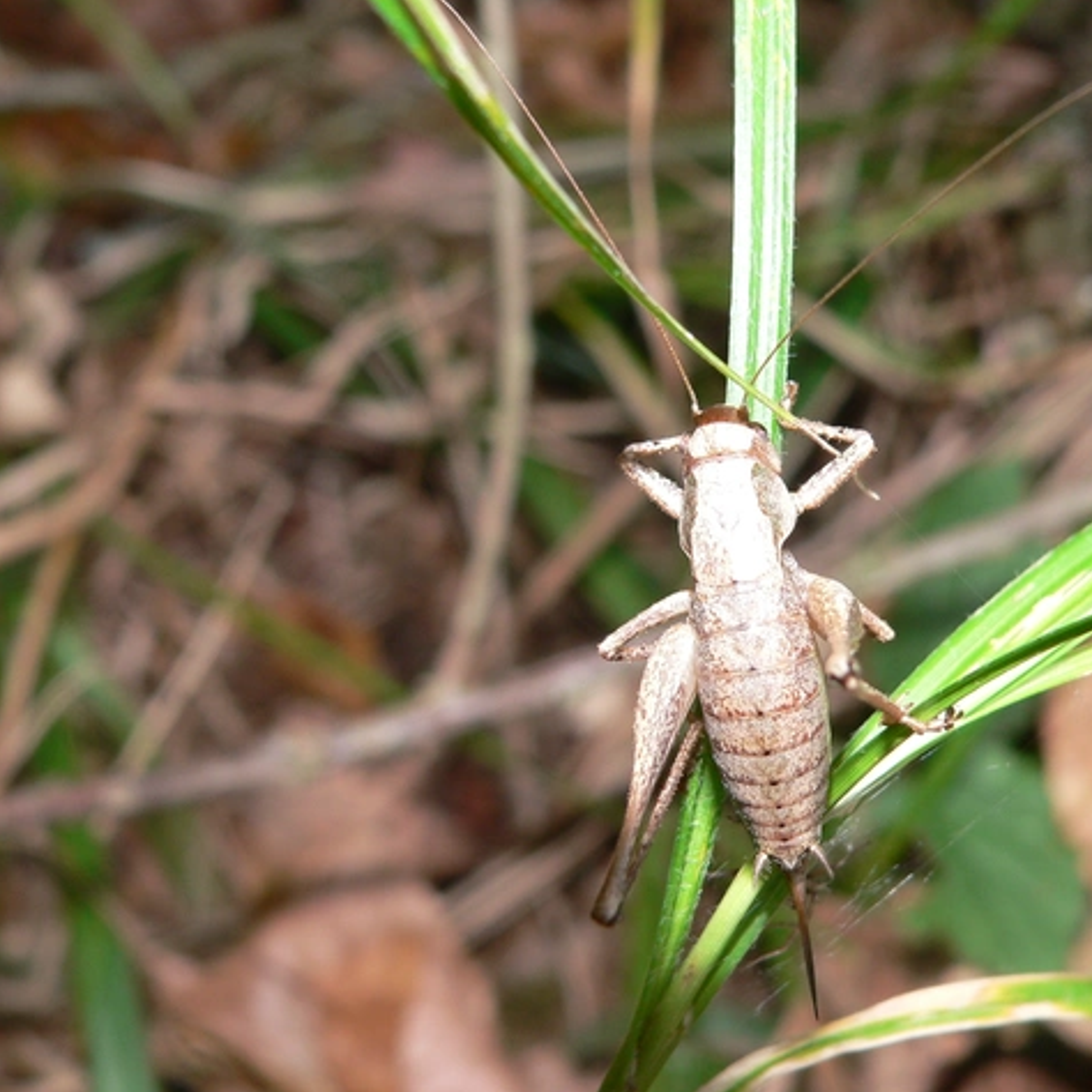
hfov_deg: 25.2
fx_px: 2427
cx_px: 716
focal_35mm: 68
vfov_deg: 25.4
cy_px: 541
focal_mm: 9.4
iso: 100
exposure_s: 1/60
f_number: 4
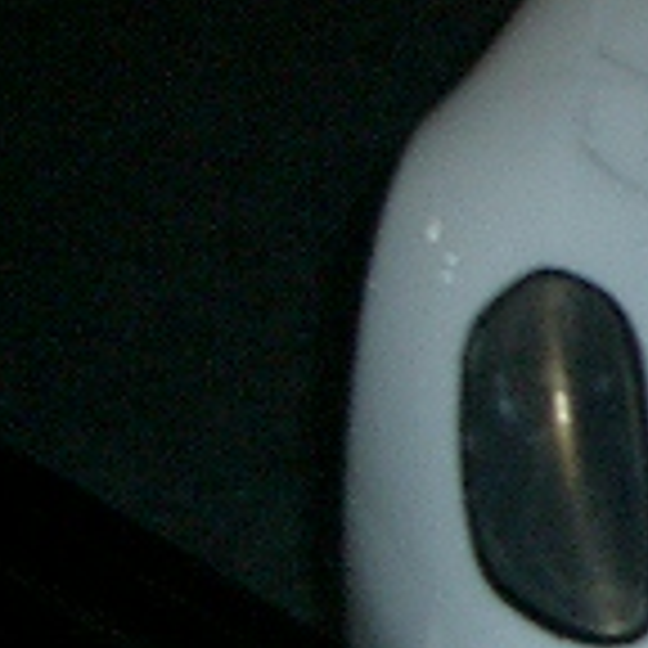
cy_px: 112
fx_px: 4088
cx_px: 1336
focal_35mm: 193
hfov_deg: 8.5
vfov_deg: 9.0
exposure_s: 1/40
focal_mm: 8.2
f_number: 3.1
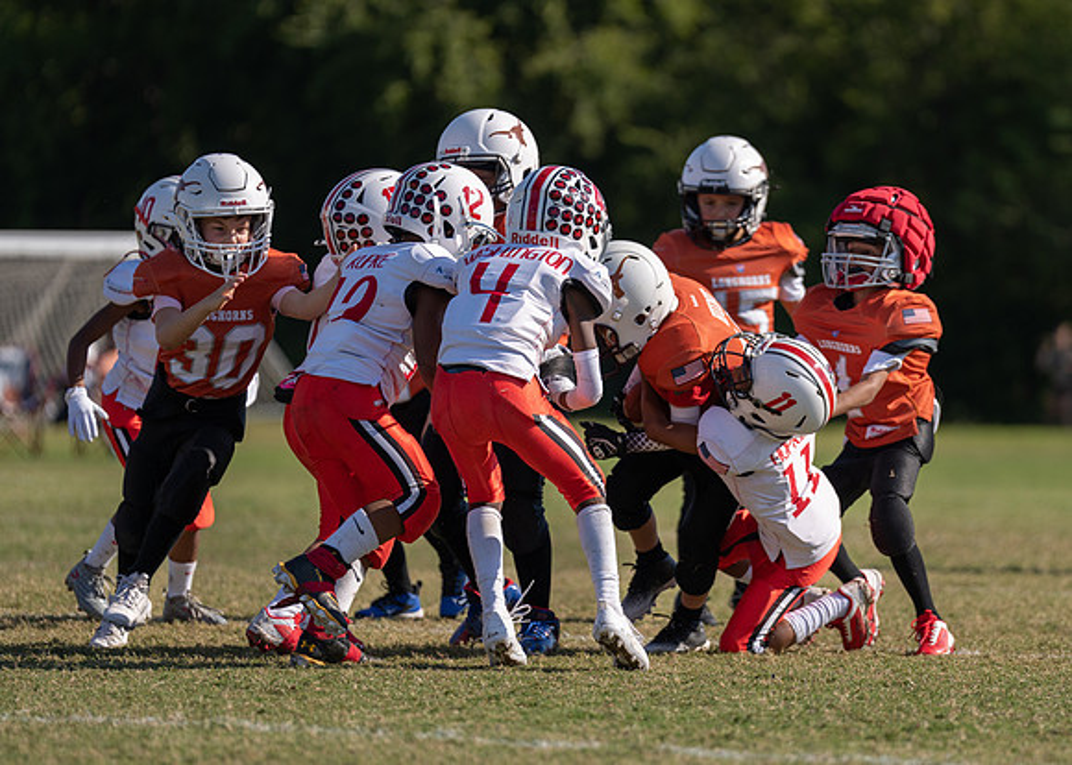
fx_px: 7838
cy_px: 366
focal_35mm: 258
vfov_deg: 5.6
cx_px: 687
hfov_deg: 7.8
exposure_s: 1/2000
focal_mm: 200
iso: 100
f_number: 2.8
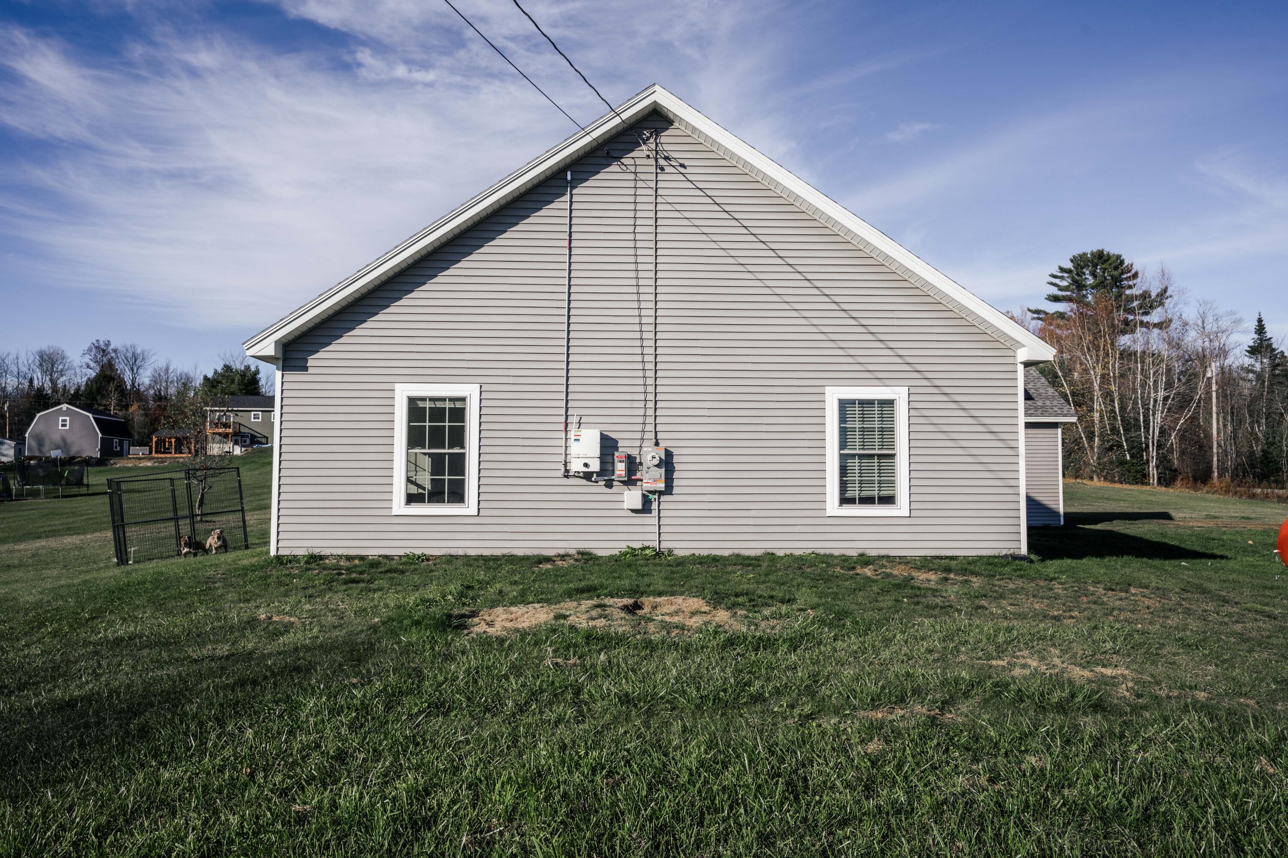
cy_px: 429
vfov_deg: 51.3
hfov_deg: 71.5
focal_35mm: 25
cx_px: 644
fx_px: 894
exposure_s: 1/3200
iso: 250
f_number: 8
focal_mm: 25
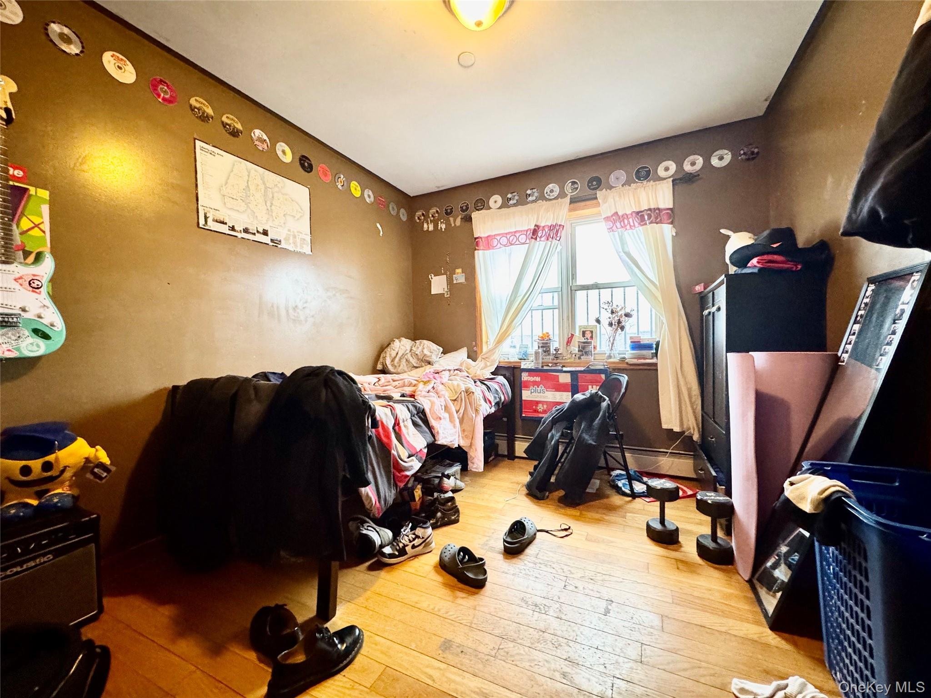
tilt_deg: -1.5
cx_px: 466
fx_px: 377
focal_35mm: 14
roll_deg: +1.7
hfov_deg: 102.1
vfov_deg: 85.7
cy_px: 349
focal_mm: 2.22
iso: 800
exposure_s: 1/60
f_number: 2.2
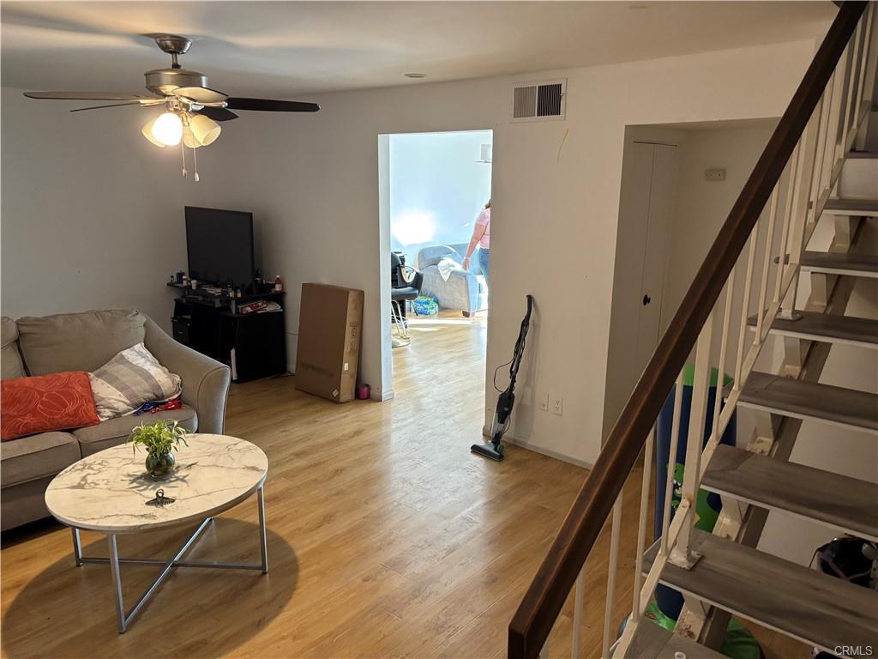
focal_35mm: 26
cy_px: 330
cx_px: 439
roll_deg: -1.5
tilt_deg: -10.9
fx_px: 659
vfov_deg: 53.1
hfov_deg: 67.3
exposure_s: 1/60
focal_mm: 5.96
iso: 320
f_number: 1.6
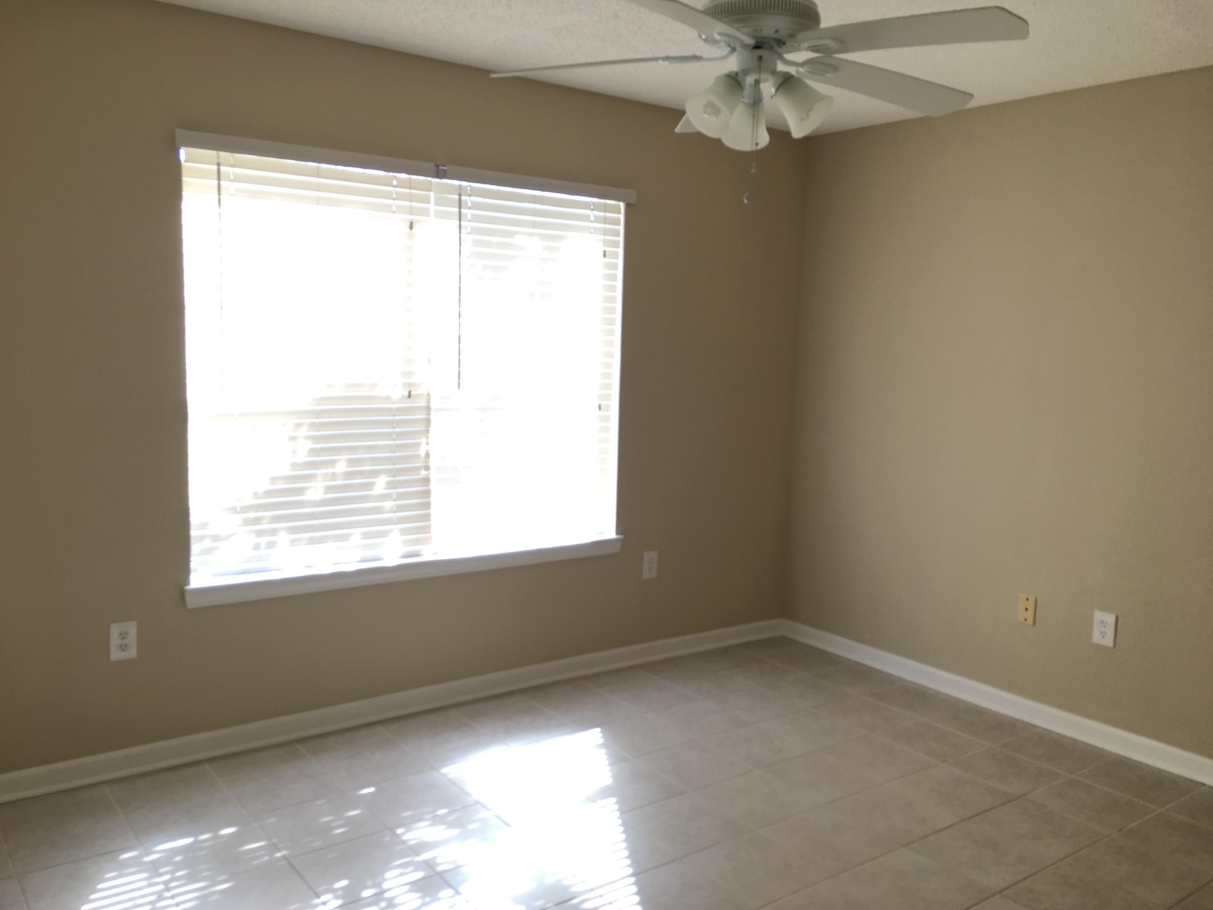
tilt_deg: -6.8
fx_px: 1016
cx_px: 606
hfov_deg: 61.7
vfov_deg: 48.2
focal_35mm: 29
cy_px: 455
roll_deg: -1.6
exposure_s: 1/60
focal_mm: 4.15
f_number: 2.2
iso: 25
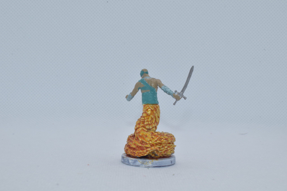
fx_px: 478
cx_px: 144
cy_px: 96
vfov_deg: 22.6
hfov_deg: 33.4
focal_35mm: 60
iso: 800
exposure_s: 1/125
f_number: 22
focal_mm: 40
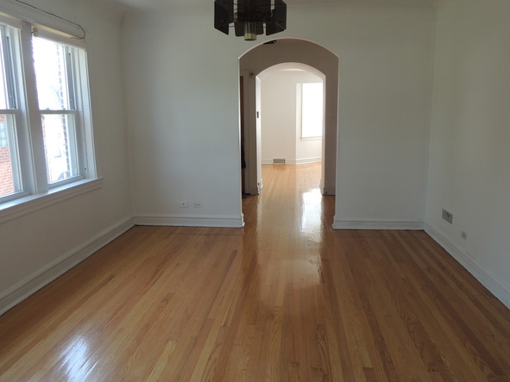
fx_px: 383
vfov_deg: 53.0
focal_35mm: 26
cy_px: 183
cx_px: 255
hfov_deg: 67.3
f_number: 3
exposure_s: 1/30
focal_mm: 4.3
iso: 110
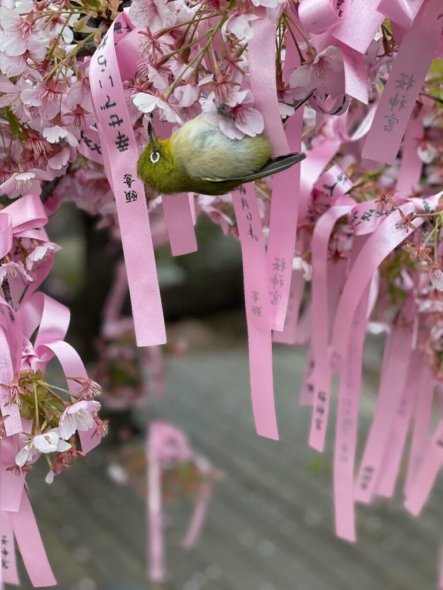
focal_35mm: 52
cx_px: 222
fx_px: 887
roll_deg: -4.9
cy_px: 295
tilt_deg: -11.4
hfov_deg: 28.0
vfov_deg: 36.8
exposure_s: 1/122
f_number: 2
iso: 25
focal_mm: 6
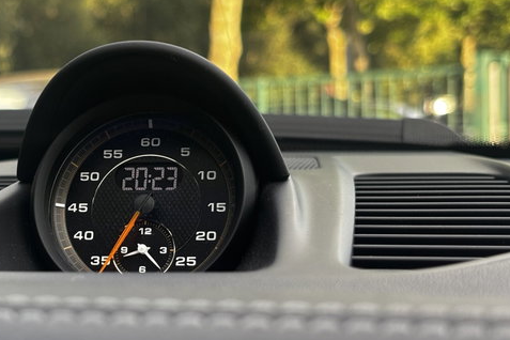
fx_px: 1232
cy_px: 201
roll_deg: +1.1
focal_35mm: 87
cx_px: 121
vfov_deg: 15.7
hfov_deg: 23.1
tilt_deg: -2.6
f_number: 1.6
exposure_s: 1/65
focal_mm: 5.96
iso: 32
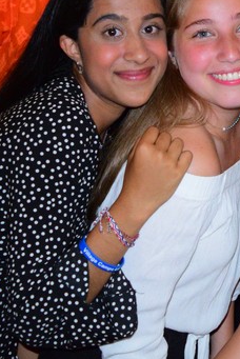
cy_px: 13
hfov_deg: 15.7
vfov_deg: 24.1
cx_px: 346
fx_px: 808
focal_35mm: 81
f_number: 3.5
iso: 2500
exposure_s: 1/200
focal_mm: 18
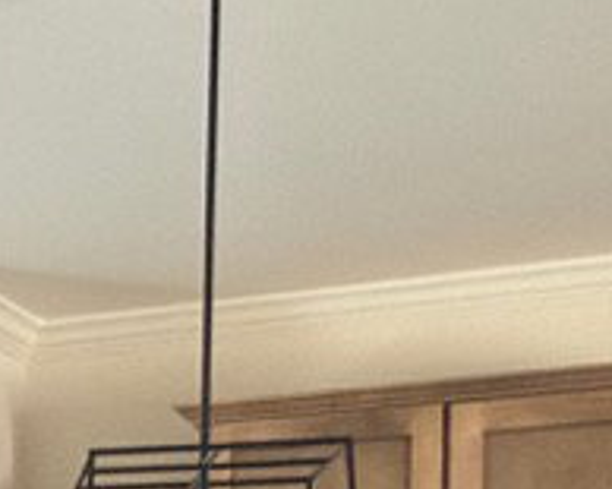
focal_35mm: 135
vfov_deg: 10.3
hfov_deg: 12.9
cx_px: -489
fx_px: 2444
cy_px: 1051
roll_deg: -0.8
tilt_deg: -3.7
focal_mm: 2.22
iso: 125
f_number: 2.2
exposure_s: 1/30
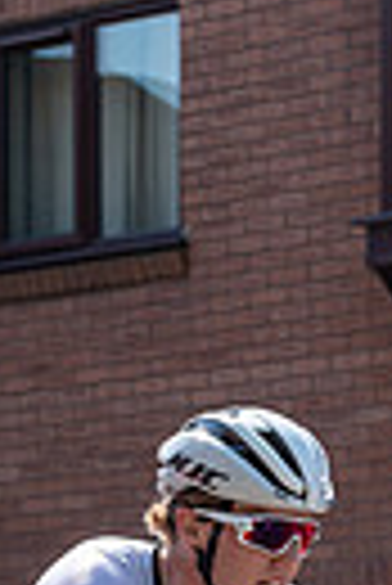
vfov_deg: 5.9
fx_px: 5717
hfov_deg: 3.9
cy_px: 545
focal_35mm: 351
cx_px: -471
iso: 160
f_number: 5
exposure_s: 1/800
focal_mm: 68
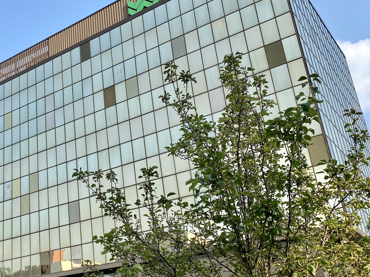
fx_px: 513
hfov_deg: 37.5
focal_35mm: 48
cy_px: 143
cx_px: 50
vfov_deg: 30.3
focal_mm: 4.25
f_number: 1.8
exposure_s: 1/1653
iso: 32
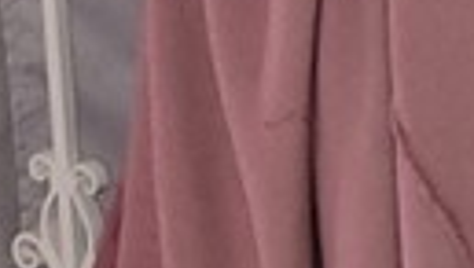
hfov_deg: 8.3
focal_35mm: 224
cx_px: 1352
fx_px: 2819
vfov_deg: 5.0
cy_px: -701
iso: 160
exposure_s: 1/20
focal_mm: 5.4
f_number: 1.8
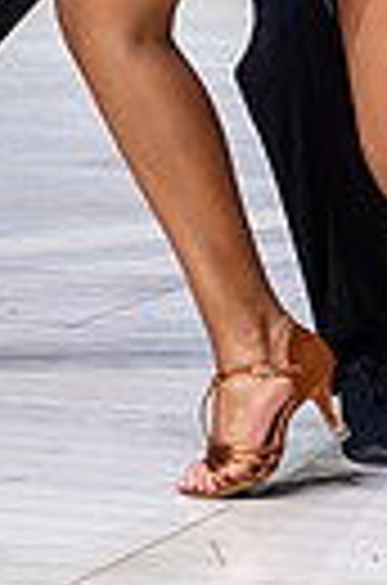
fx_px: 6063
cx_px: 253
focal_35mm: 374
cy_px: -396
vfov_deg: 5.5
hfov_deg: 3.7
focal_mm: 72
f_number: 3.3
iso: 3200
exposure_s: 1/400
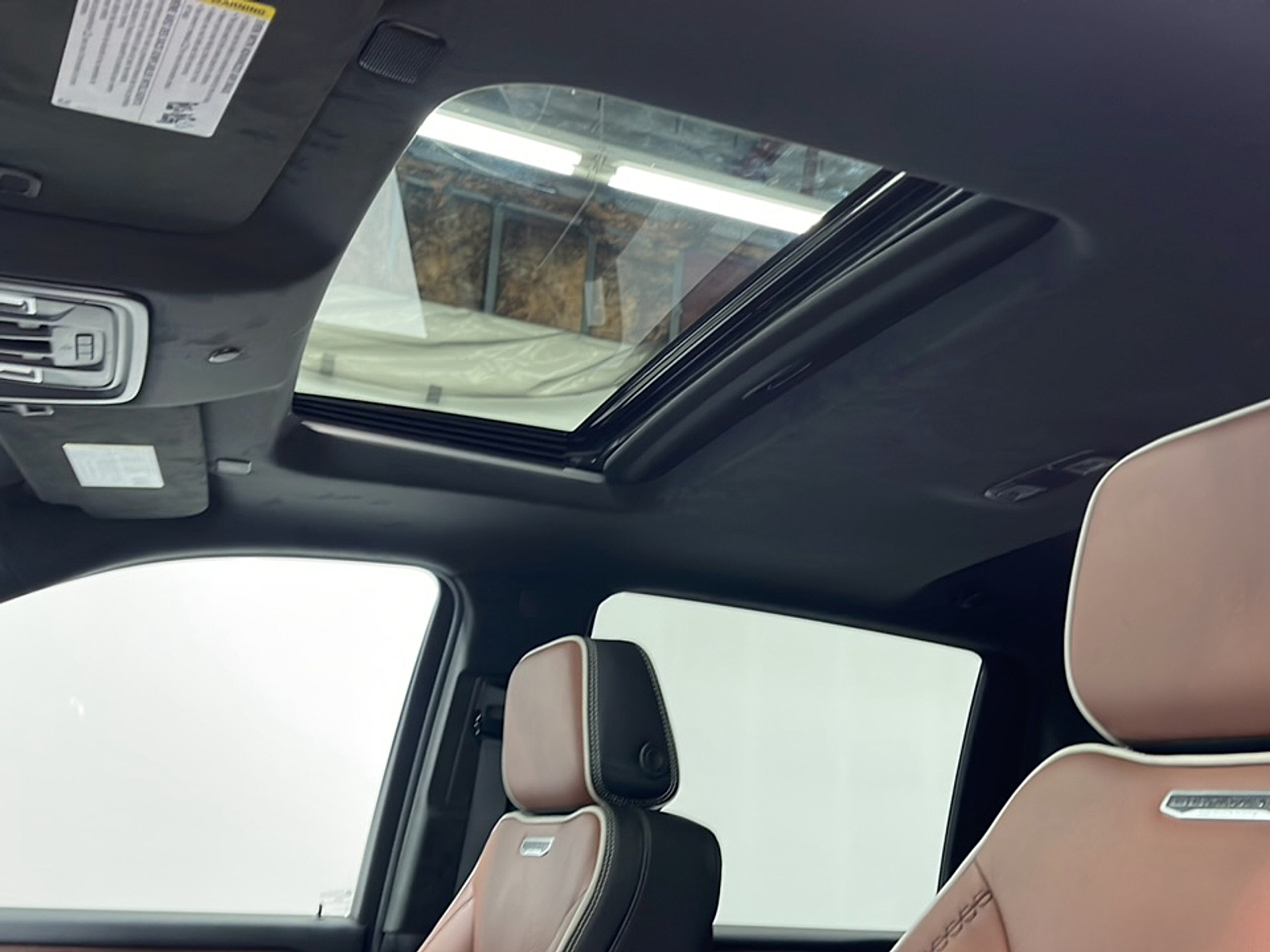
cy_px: 476
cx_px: 635
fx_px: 1027
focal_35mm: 28
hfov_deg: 63.4
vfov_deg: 49.7
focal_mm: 5.1
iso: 160
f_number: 1.6
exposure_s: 1/40
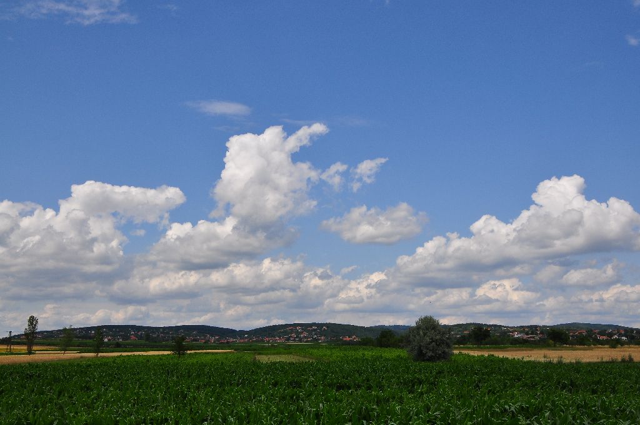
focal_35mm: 42
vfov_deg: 31.8
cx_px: 320
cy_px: 212
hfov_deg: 46.5
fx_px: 746
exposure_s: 1/500
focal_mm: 28
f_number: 11
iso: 200
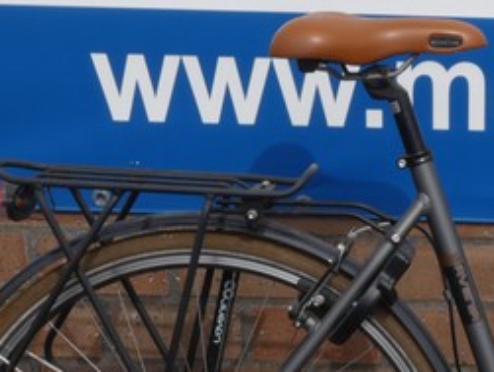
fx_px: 1772
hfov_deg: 15.2
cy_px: 240
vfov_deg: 12.0
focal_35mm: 124
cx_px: 611
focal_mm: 7.8
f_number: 8
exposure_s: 1/200
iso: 80
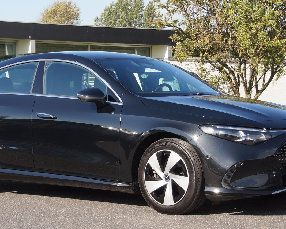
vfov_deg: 13.5
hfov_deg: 16.9
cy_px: 120
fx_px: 963
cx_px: 118
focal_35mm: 114
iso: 100
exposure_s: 1/200
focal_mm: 45
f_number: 7.1
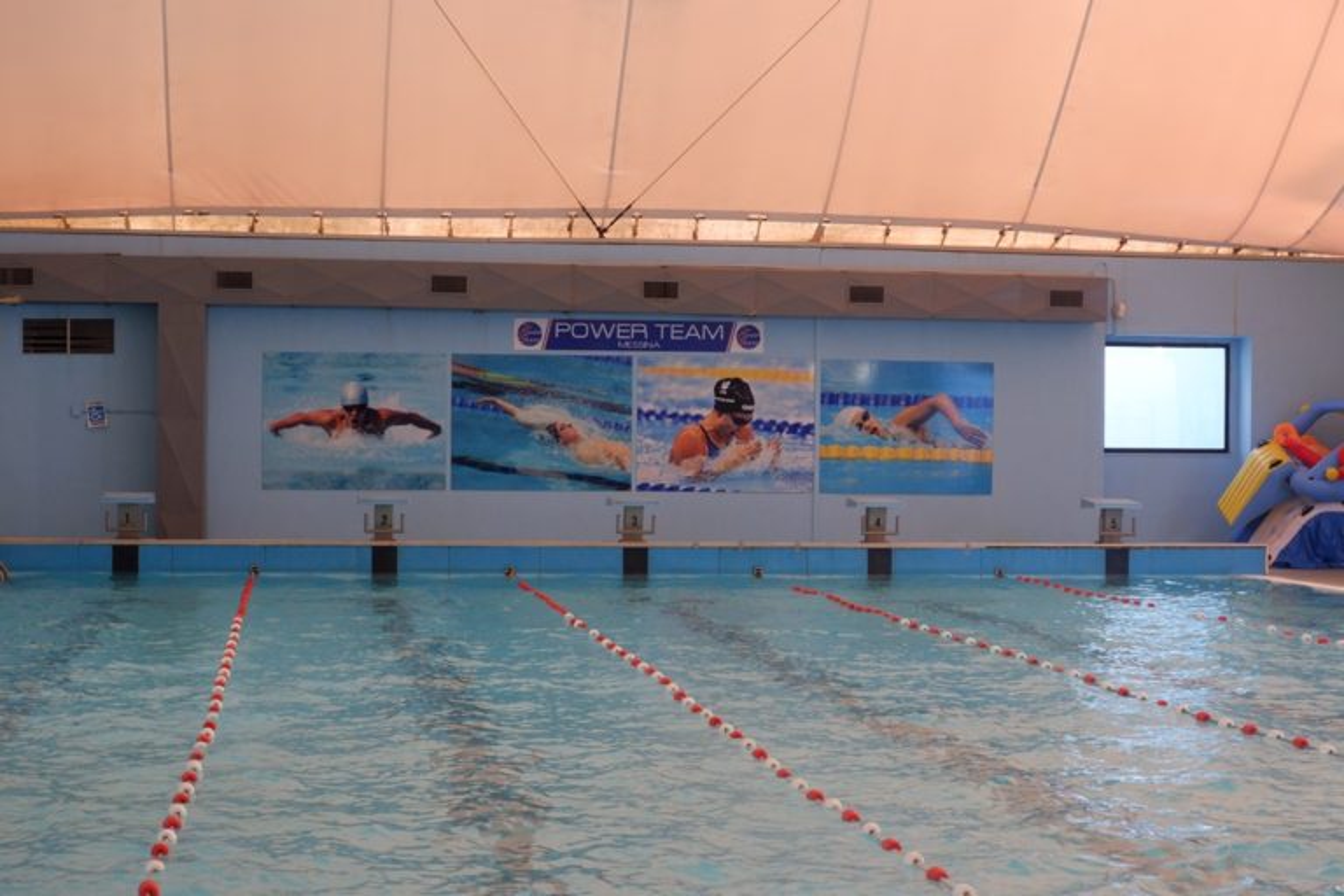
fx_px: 2538
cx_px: 672
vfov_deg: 20.0
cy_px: 448
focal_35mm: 68
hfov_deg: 29.7
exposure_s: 1/140
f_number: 5.6
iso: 1600
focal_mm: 45
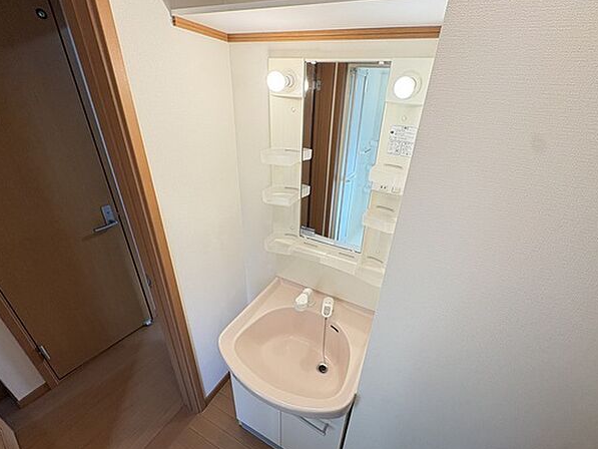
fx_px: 259
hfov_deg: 98.1
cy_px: 237
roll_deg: -4.0
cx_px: 316
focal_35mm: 15
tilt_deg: -28.9
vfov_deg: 81.7
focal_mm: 2.22
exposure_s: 1/120
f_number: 2.2
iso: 250
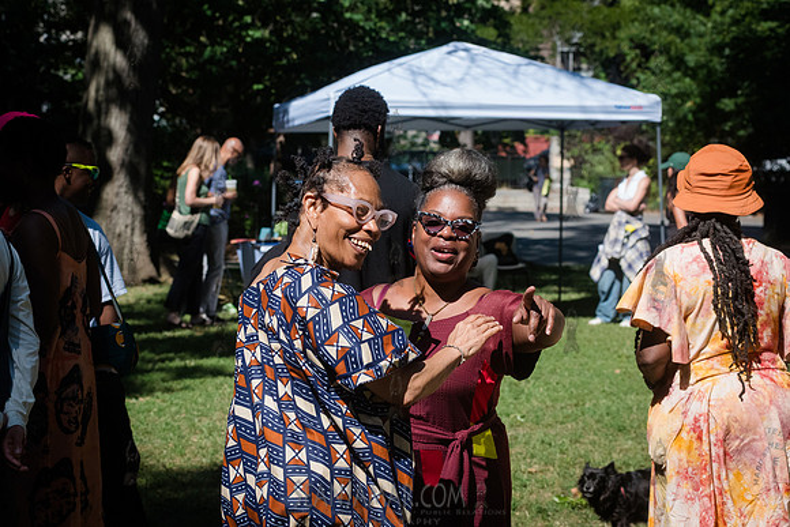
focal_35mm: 99
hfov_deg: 20.7
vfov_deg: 13.9
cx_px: 385
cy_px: 304
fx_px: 2168
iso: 2000
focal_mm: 80
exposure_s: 1/4000
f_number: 8
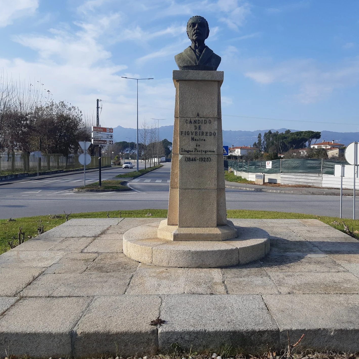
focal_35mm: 31
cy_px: 178
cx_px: 206
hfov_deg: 52.3
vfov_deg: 52.5
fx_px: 364
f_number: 1.7
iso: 40
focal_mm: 3.93
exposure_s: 1/1621
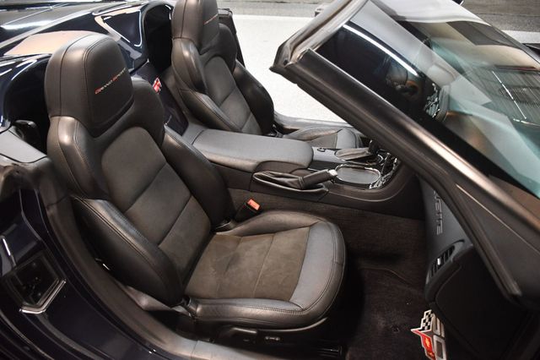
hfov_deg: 67.4
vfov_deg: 47.9
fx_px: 405
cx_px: 270
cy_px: 180
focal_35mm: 27
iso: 3200
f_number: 3.5
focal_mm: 18
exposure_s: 1/80
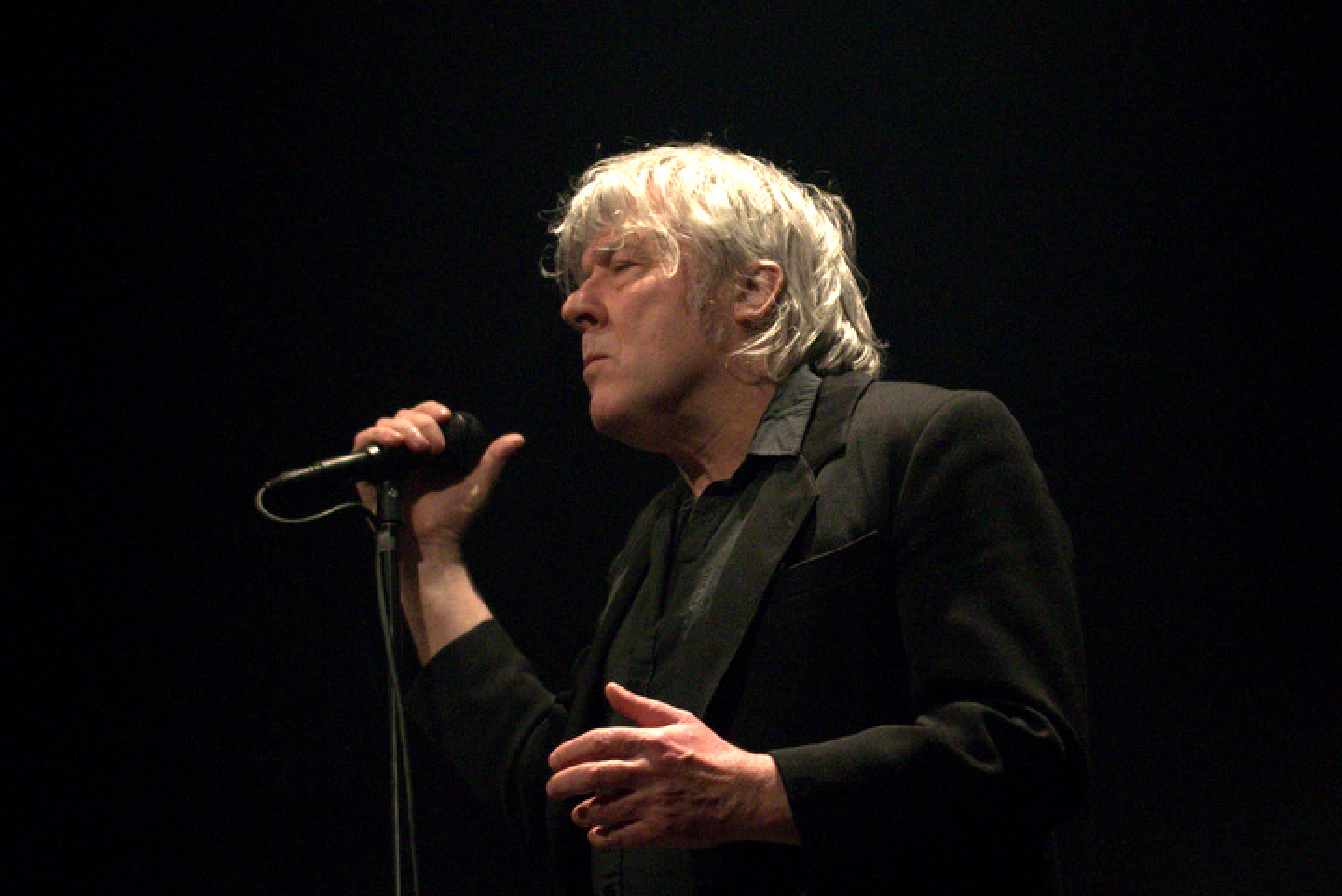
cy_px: 448
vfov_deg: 13.1
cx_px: 671
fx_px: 3916
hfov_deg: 19.4
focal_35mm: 105
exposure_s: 1/400
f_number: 2.8
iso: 3200
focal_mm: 70
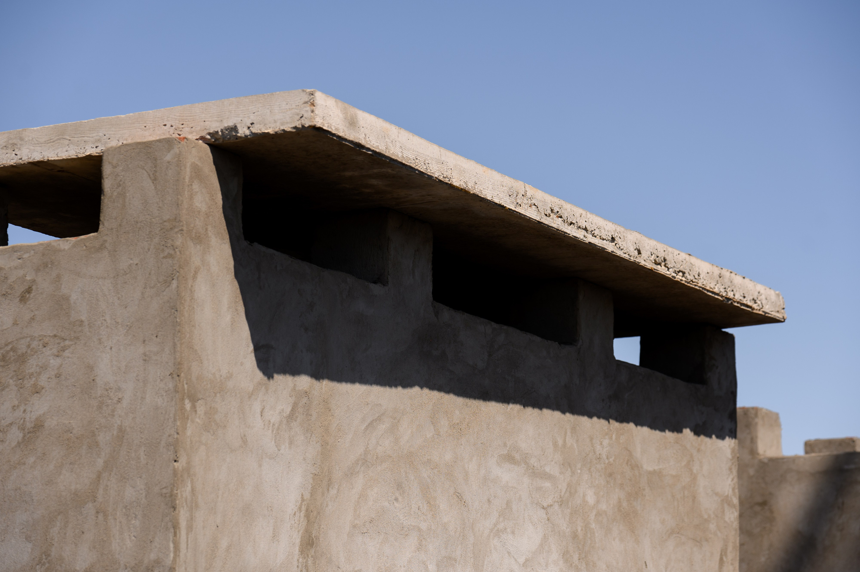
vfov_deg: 14.1
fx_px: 2316
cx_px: 430
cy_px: 286
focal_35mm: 97
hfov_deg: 21.0
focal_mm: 97
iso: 100
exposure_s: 1/1250
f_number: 4
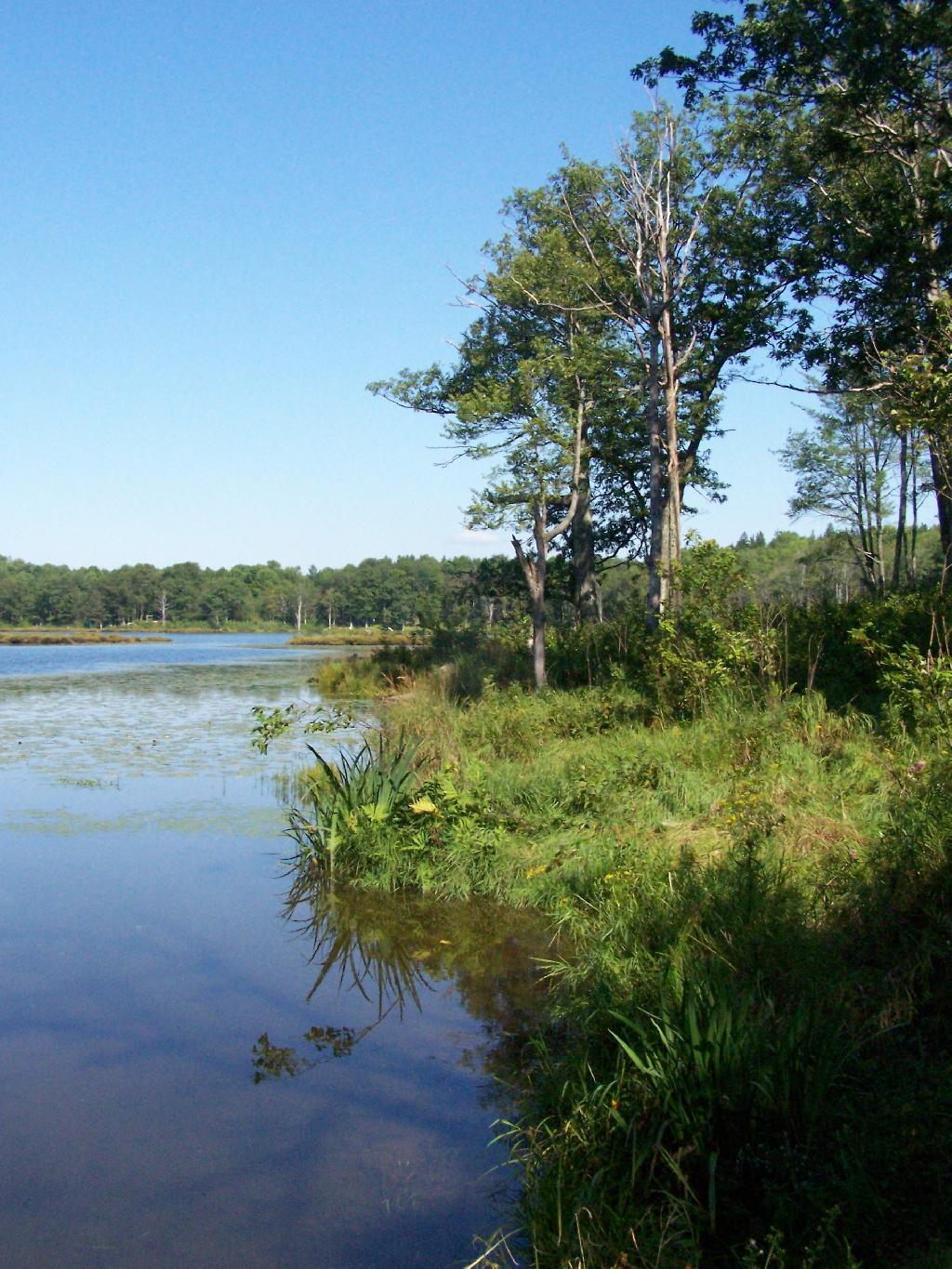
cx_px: 476
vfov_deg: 49.0
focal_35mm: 38
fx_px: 1393
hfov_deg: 37.7
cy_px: 634
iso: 400
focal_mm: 6.3
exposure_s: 1/1250
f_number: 5.6
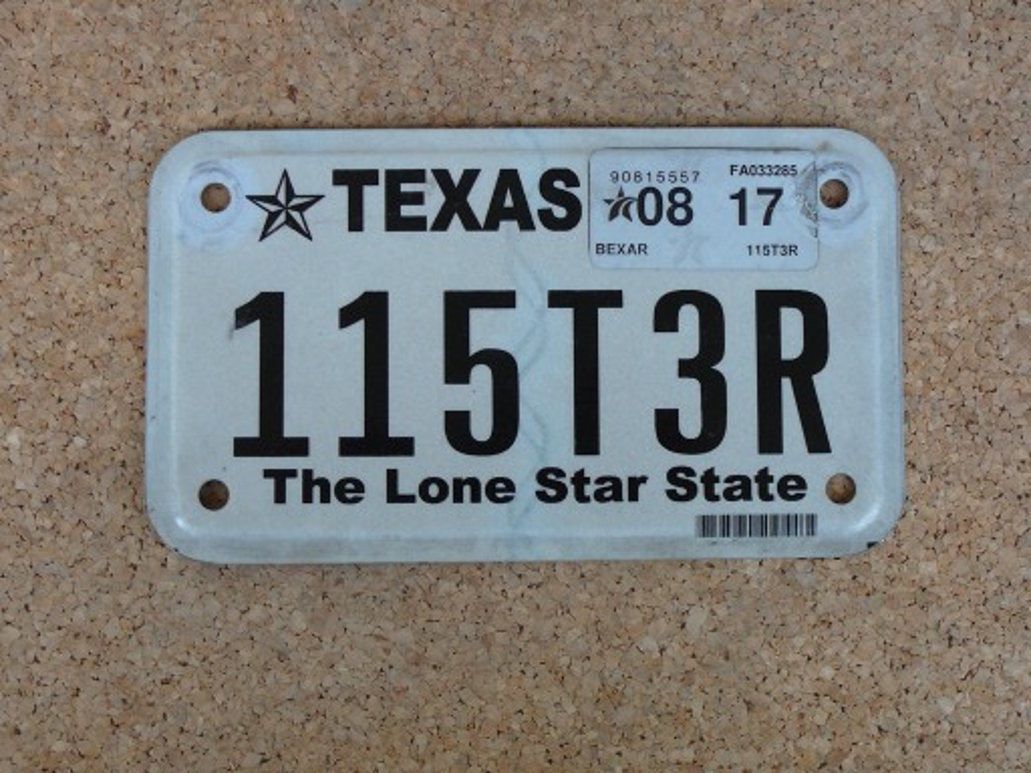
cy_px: 386
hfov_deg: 38.9
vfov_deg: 29.7
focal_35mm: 49
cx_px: 516
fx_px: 1459
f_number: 3.4
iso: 100
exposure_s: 1/30
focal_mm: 7.3
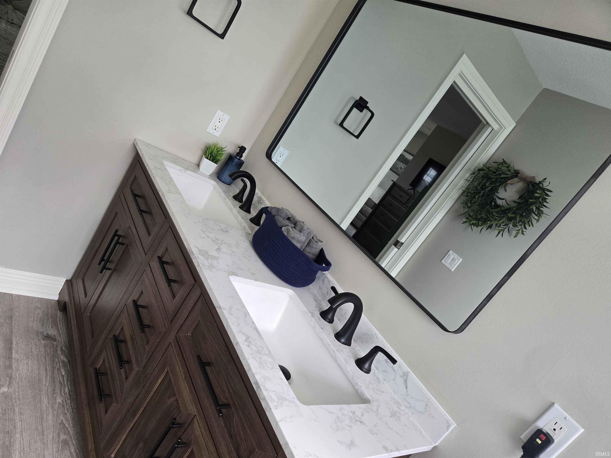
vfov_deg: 58.9
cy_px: 229
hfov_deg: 73.9
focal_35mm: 23
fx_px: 406
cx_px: 306
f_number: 1.8
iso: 200
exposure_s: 1/180
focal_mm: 5.4
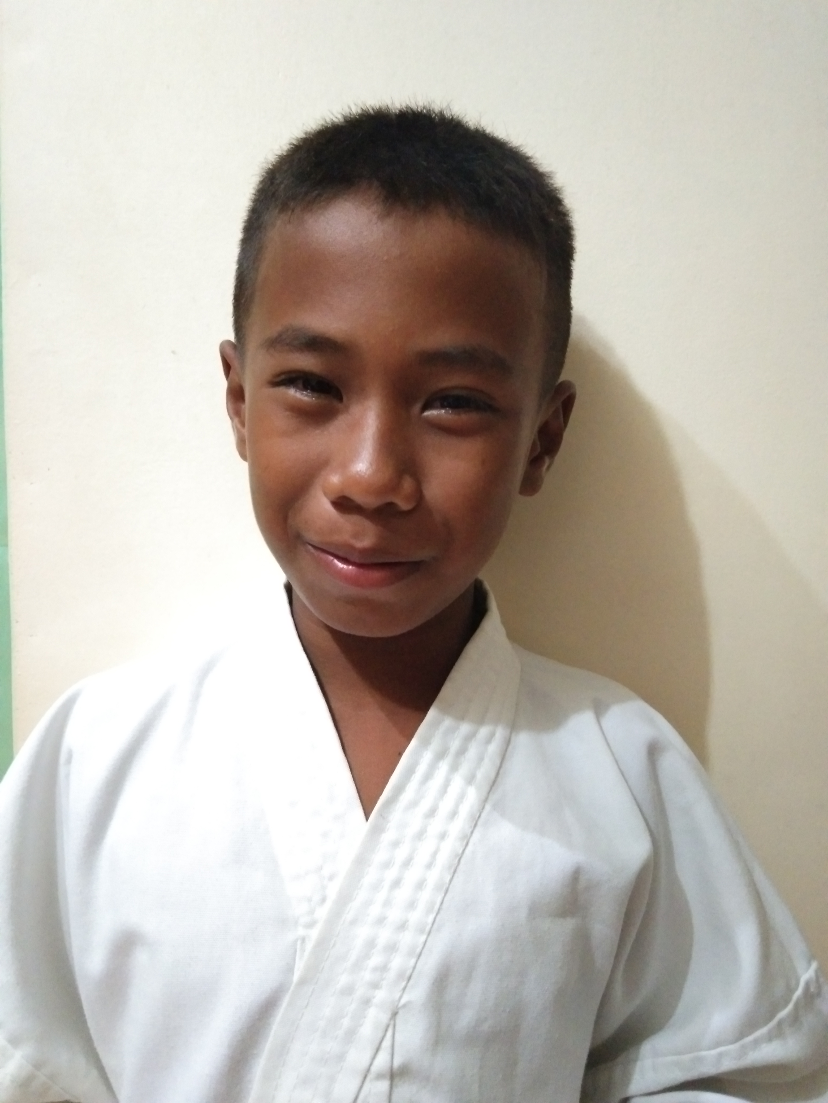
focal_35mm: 30
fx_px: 957
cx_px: 414
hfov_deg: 46.8
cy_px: 552
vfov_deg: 60.0
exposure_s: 1/14
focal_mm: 3.65
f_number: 2.2
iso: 1720
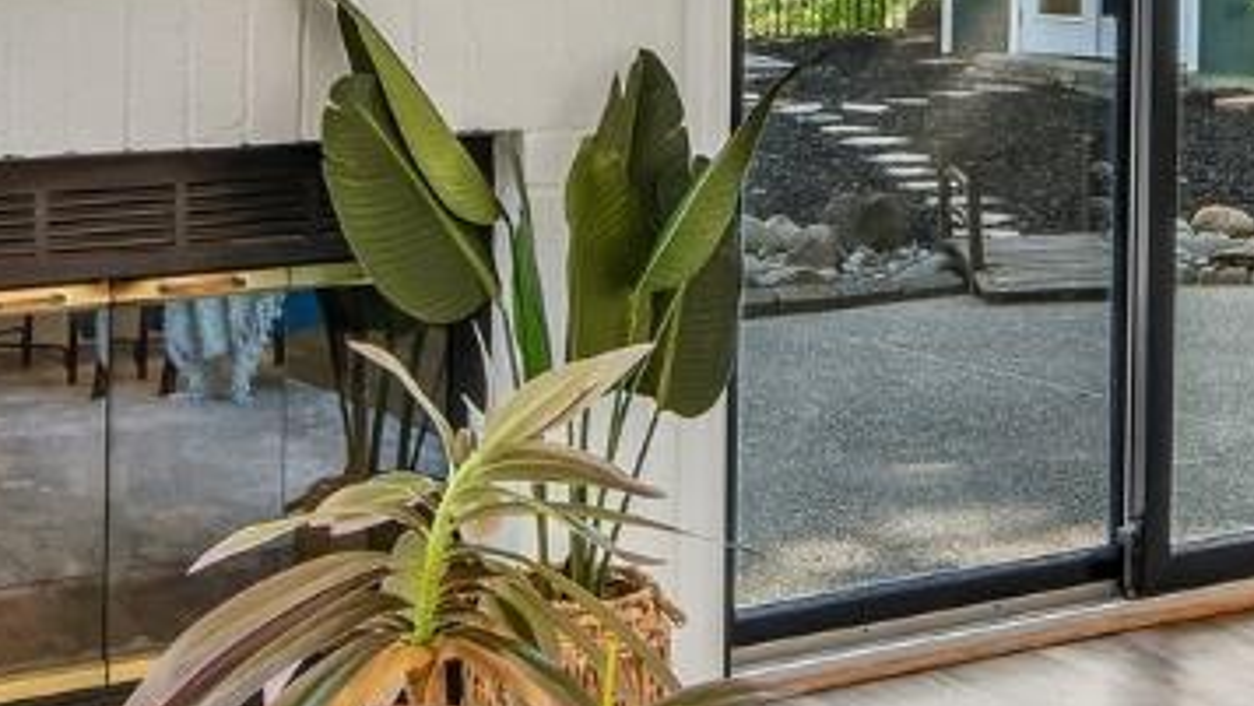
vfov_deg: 17.4
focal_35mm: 66
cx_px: 759
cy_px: -142
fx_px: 2195
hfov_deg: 31.8
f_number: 8
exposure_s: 1/2.5
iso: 100
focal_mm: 10
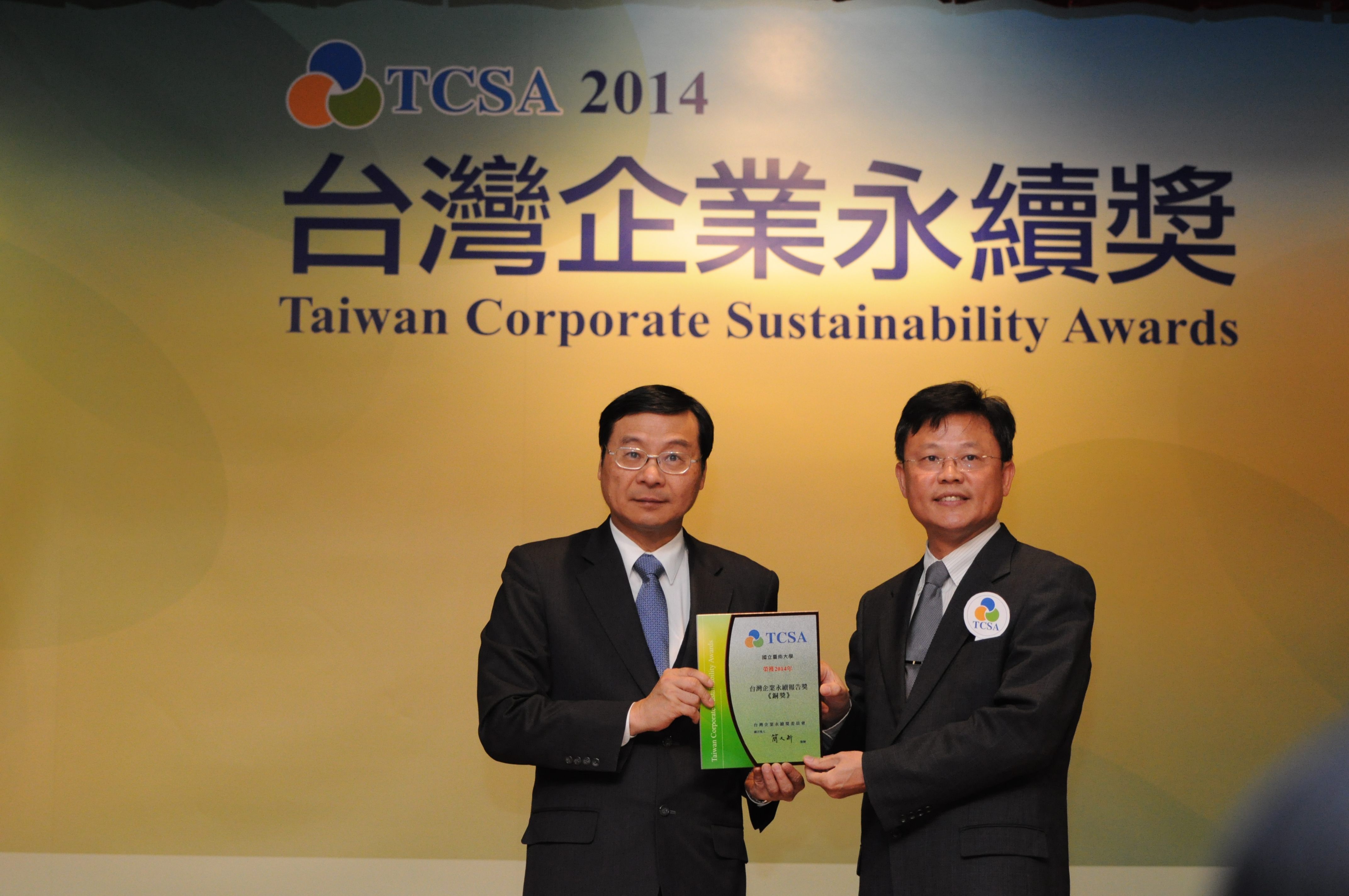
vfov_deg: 13.0
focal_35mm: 105
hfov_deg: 19.5
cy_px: 448
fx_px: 3930
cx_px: 674
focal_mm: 70
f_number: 4.5
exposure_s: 1/160
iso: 1250
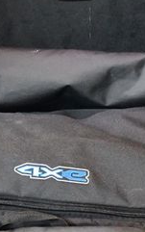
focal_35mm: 108
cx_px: 64
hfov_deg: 12.1
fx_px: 682
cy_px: 147
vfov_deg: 19.2
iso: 10000
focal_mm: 27
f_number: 4
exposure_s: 1/60
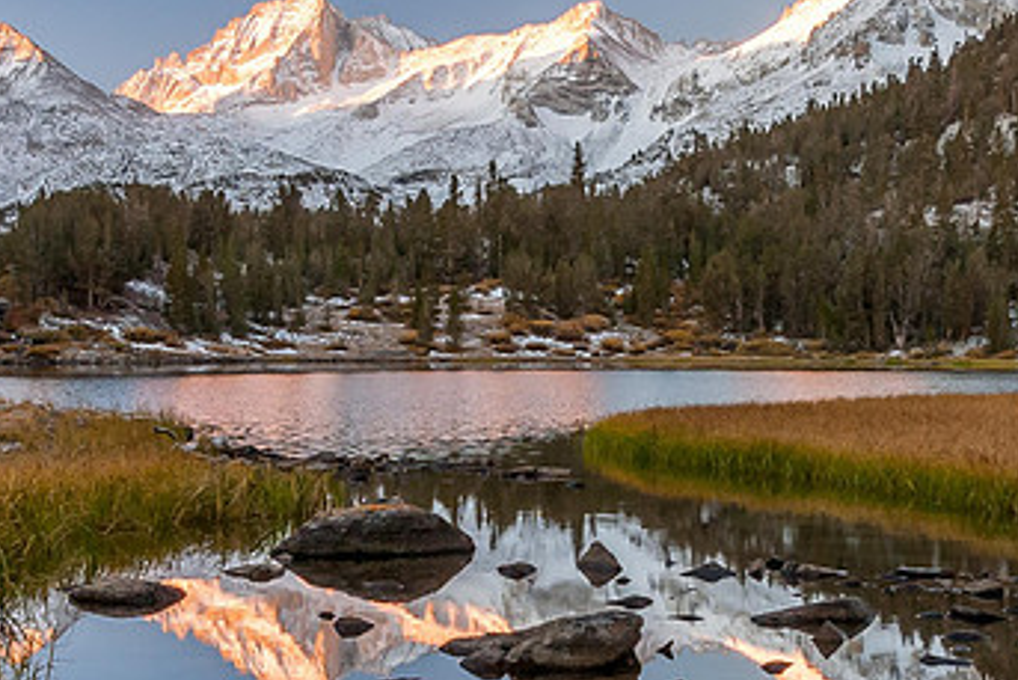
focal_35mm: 68
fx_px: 1924
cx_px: 659
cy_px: 472
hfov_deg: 29.5
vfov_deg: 19.9
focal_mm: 24
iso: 800
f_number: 11
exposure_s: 1/8
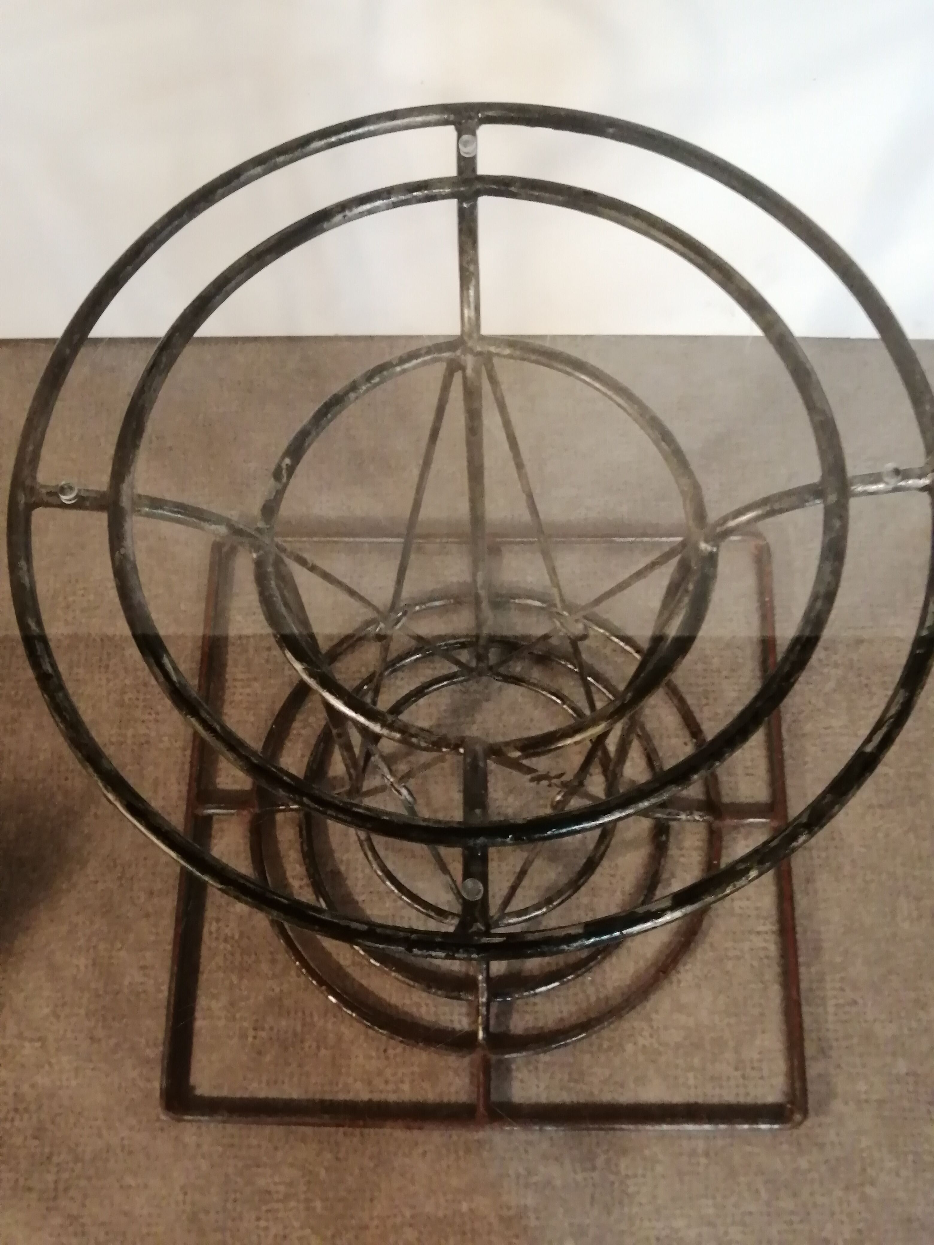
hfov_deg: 40.7
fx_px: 1259
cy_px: 622
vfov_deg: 52.6
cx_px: 467
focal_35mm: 35
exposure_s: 1/25
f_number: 1.8
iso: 400
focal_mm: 3.46
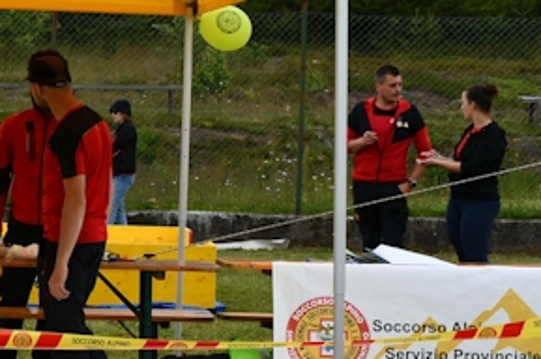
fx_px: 1996
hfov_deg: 14.7
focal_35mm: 133
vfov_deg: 10.3
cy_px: 115
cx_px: -174
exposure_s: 1/250
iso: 100
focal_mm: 32
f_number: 8
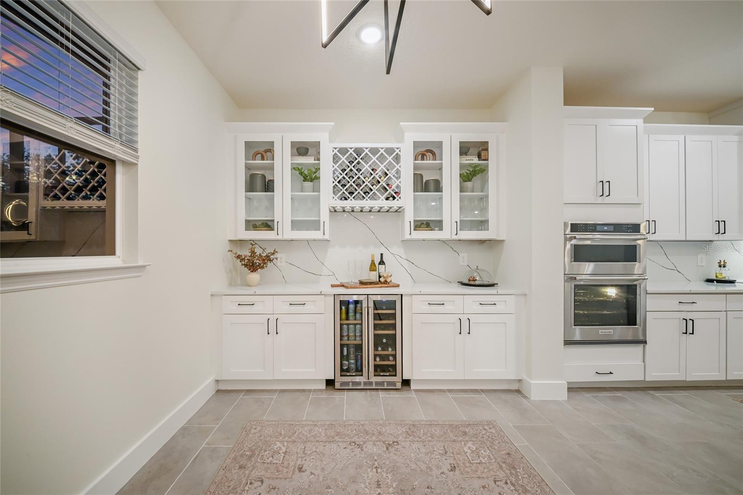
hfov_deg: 112.6
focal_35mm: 12
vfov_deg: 90.0
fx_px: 248
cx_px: 372
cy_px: 248
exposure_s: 1/15
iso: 800
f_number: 8
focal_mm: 12
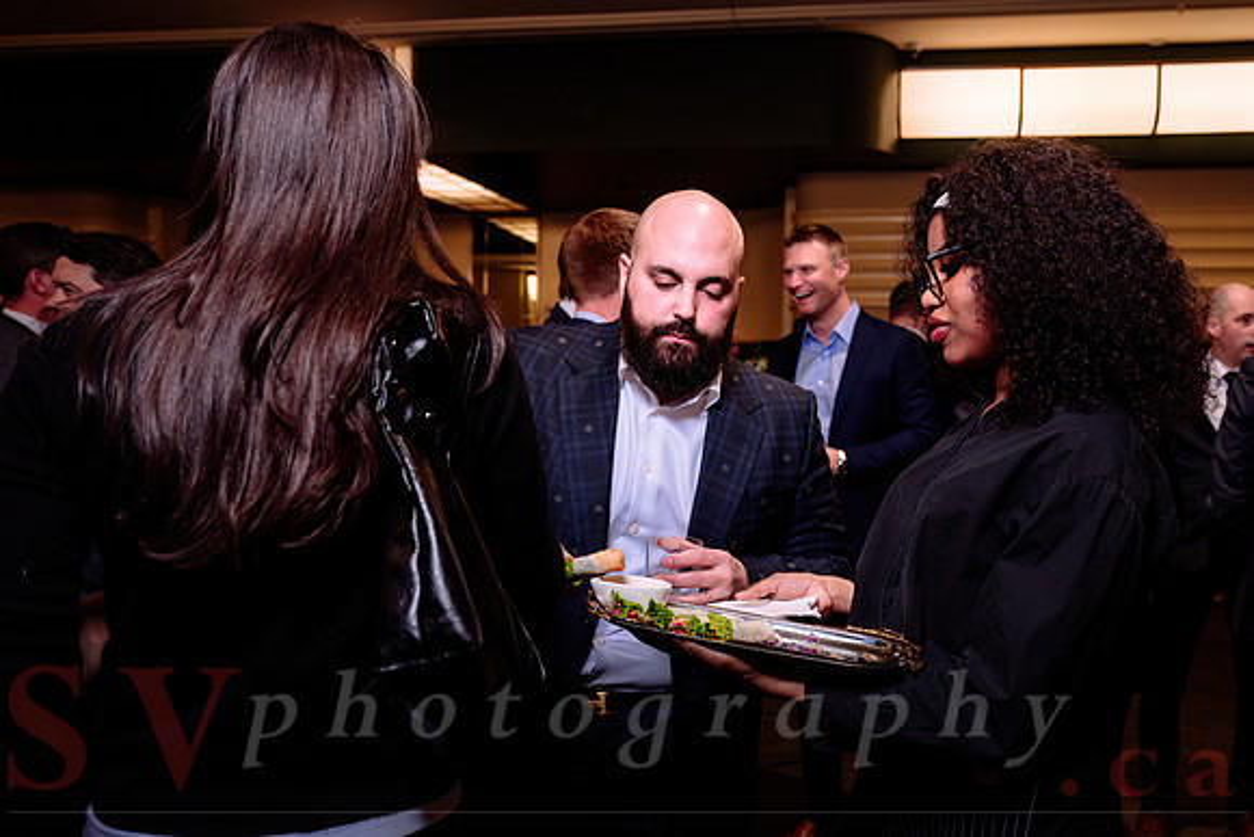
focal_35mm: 33
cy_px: 418
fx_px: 1158
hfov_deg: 56.5
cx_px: 744
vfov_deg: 39.7
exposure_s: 1/60
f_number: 3.5
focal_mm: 28
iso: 800
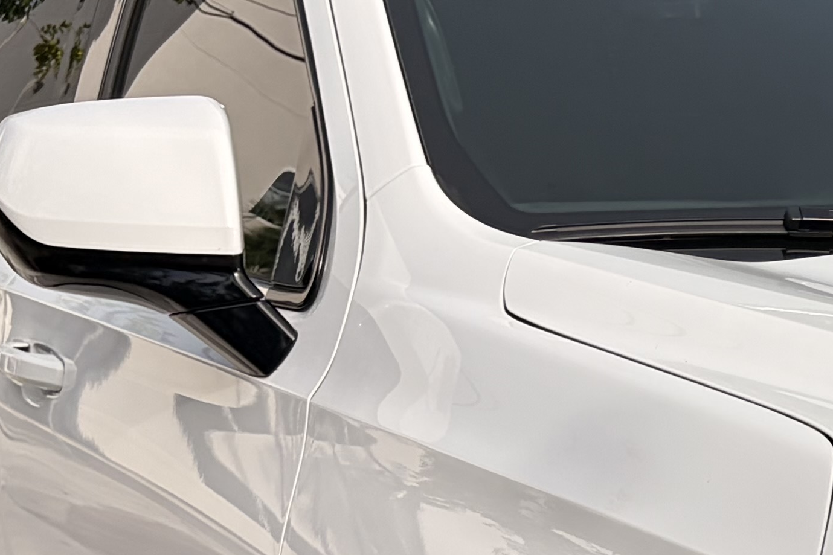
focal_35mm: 112
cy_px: 733
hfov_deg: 17.2
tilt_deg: -15.8
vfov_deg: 11.9
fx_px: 2591
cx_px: 1075
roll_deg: +3.5
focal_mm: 5.96
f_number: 1.6
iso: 50
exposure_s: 1/2865
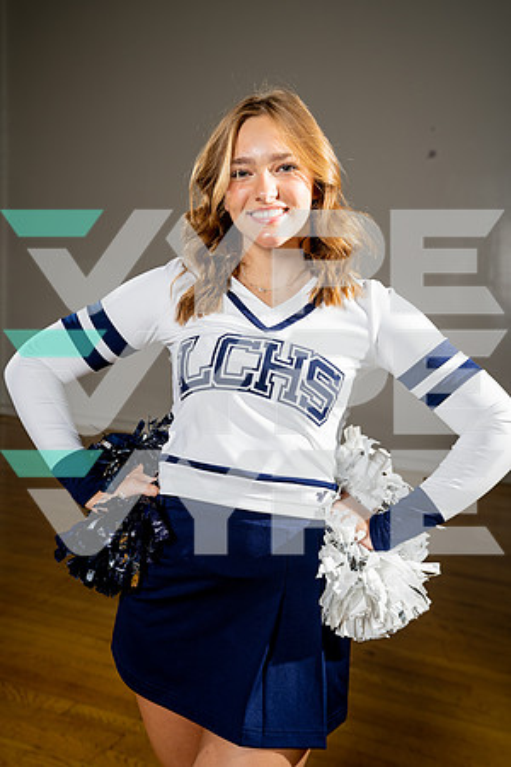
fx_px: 809
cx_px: 256
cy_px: 384
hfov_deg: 35.1
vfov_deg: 50.7
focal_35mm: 38
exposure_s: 1/250
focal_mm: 38
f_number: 4.5
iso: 100
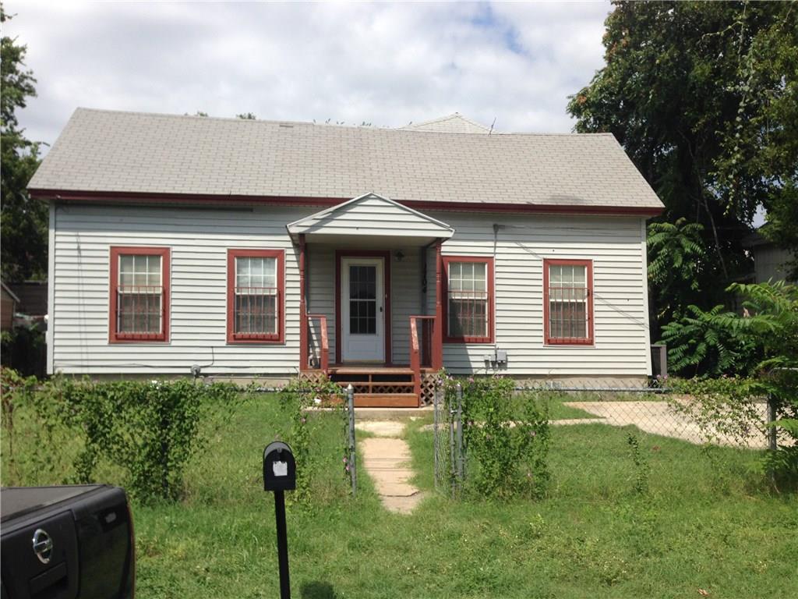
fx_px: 761
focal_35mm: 33
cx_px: 399
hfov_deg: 55.4
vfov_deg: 42.9
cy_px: 300
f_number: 2.4
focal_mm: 4.12
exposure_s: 1/2088
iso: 50
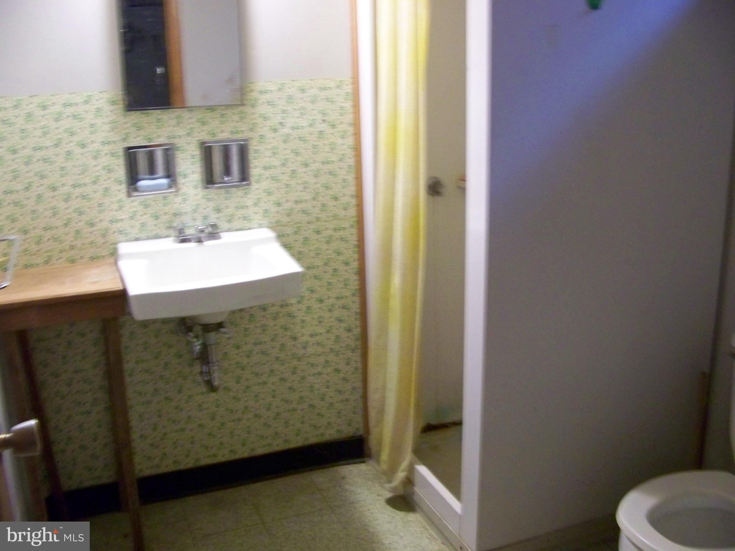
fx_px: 764
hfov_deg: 51.4
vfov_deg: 39.7
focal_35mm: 36
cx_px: 368
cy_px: 276
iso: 400
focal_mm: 5.85
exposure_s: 1/13
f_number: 2.8
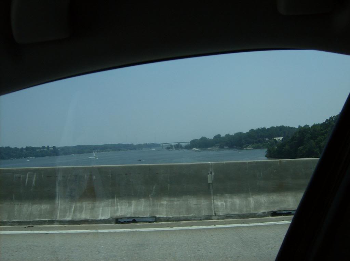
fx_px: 363
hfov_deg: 51.5
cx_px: 175
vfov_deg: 39.5
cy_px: 130
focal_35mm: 36
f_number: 4.7
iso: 100
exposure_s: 1/308
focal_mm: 6
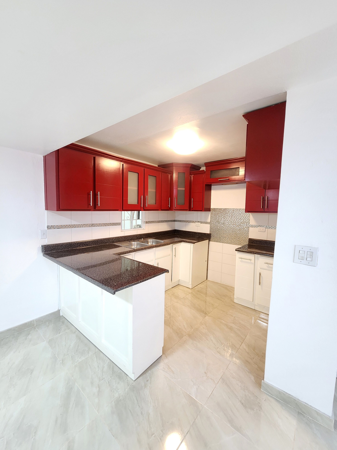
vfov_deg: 106.2
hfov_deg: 89.9
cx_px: 168
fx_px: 169
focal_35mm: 13
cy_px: 225
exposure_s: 1/30
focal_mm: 2.2
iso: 320
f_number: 2.2
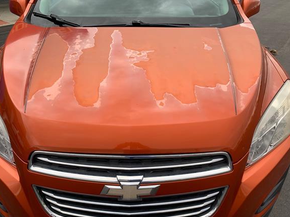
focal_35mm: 29
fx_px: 243
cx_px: 132
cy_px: 120
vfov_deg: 48.1
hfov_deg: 61.6
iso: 25
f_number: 1.8
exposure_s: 1/341
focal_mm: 4.25
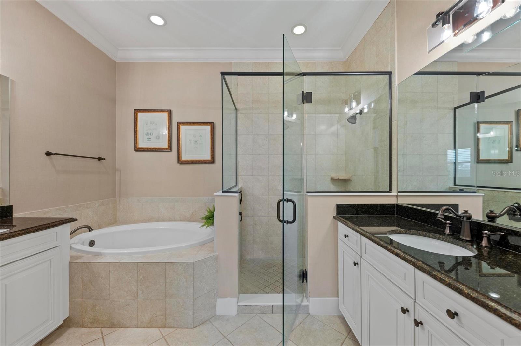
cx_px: 260
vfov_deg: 85.3
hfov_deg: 108.4
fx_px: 188
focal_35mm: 13
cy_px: 173
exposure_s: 1/6
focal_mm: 13
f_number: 8
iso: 400
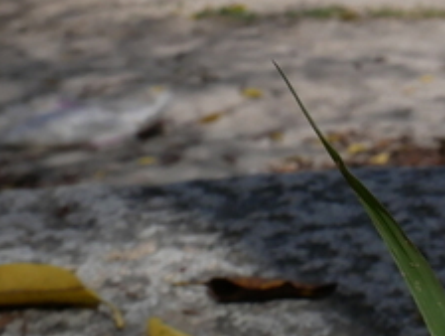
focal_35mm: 107
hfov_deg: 17.5
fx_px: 1378
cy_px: -65
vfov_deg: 13.5
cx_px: 530
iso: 800
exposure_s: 1/1600
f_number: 11
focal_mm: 20
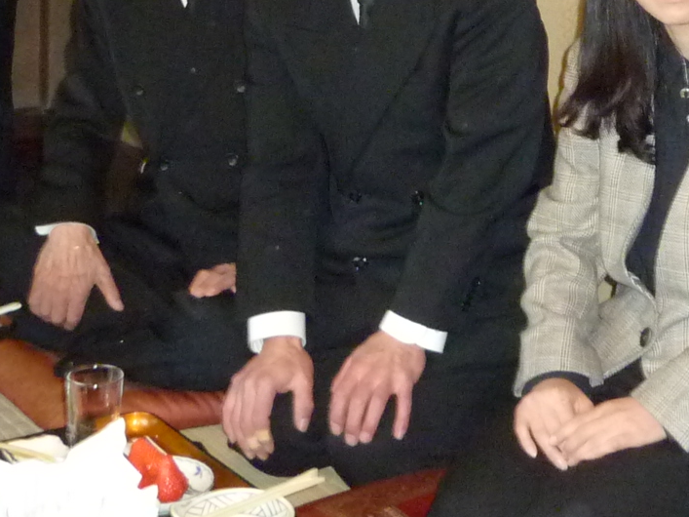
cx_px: 543
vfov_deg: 16.5
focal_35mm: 84
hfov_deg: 23.0
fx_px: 1672
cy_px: -168
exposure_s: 1/30
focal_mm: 4.1
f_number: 3.3
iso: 400
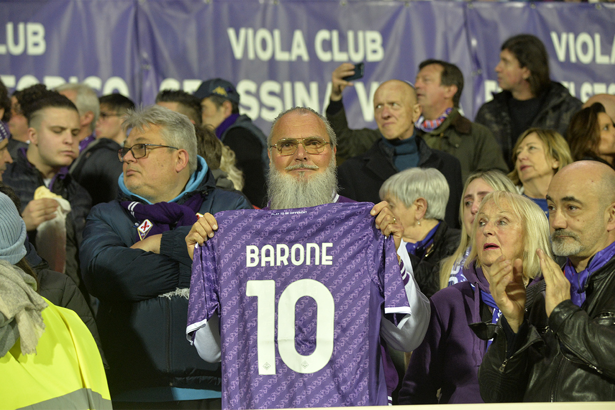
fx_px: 2306
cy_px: 205
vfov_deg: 10.2
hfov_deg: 15.2
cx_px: 308
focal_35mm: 135
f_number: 6.3
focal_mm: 135
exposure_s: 1/250
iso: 3200
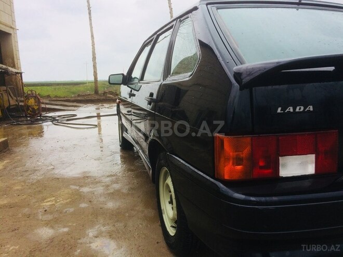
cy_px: 128
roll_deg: +0.3
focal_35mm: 29
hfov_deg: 61.7
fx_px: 287
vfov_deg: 48.2
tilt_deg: -8.7
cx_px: 172
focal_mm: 4.15
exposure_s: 1/631
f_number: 2.2
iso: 32
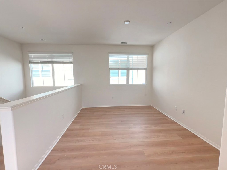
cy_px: 85
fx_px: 92
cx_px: 114
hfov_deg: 102.1
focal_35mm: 14
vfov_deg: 85.7
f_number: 2.2
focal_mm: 2.22
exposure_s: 1/121
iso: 100
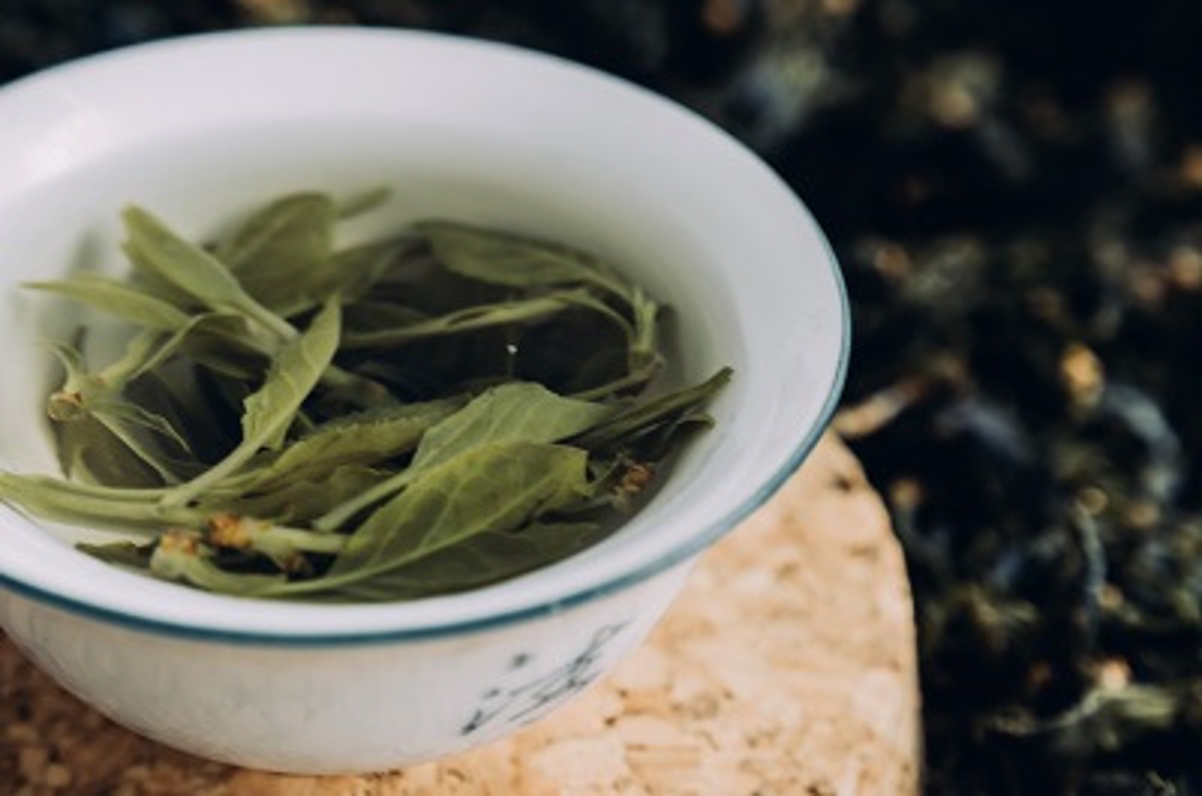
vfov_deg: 19.9
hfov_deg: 29.7
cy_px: 398
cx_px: 601
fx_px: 2266
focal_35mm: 68
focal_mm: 45
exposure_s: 1/15
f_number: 6.4
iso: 200
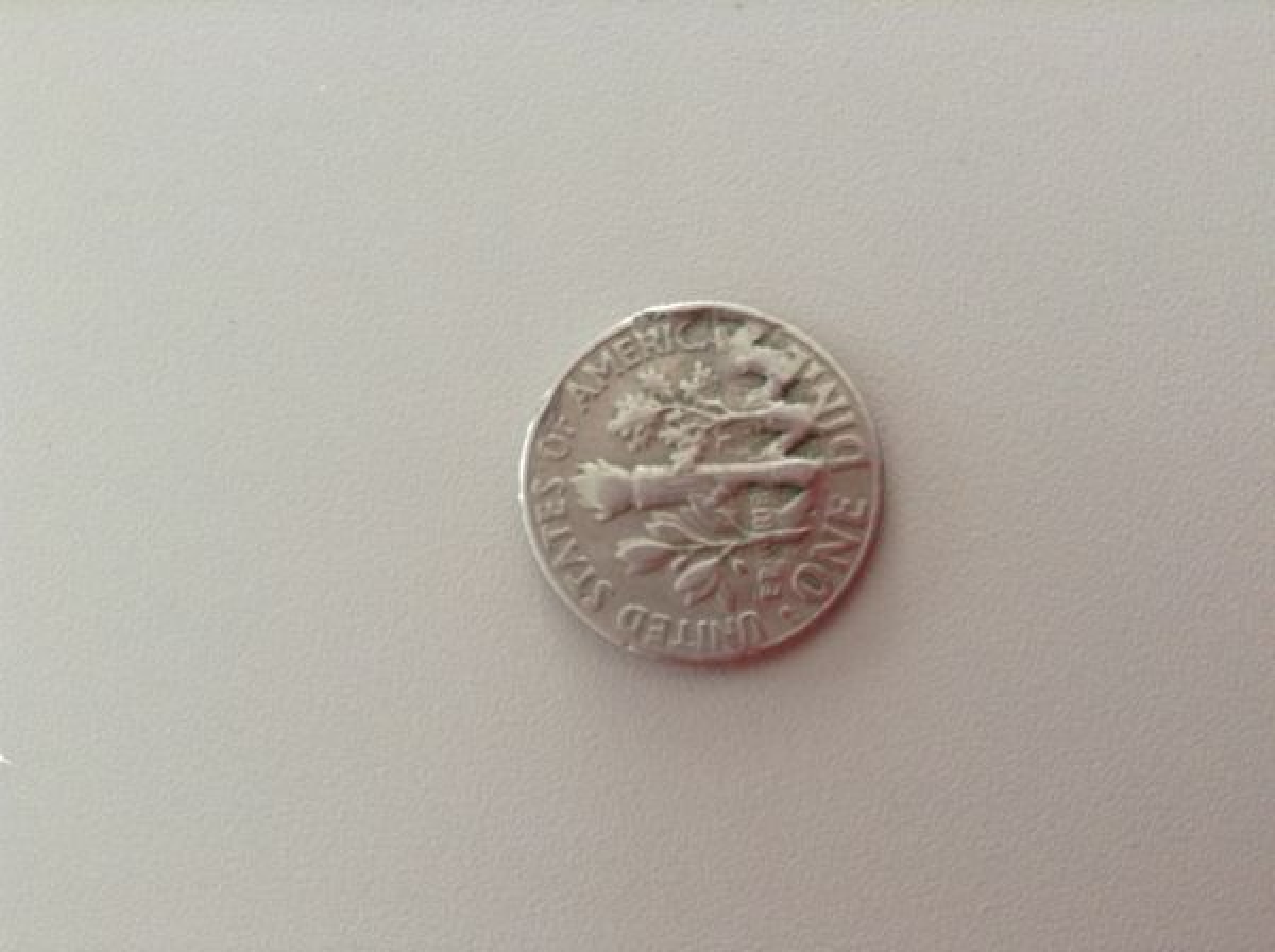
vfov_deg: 42.8
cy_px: 476
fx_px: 1214
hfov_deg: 55.4
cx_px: 638
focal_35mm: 33
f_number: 2.4
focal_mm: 3.3
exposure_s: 1/24
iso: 80
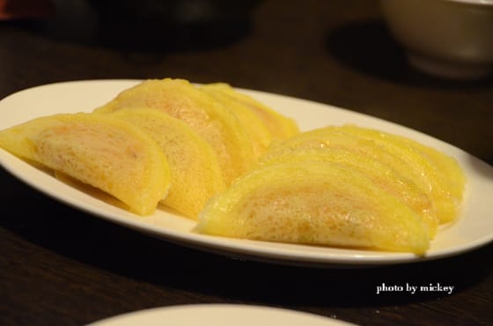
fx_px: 2048
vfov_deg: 9.1
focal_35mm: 150
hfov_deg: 13.7
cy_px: 163
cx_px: 246
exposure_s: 1/40
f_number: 5.6
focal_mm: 100
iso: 3200
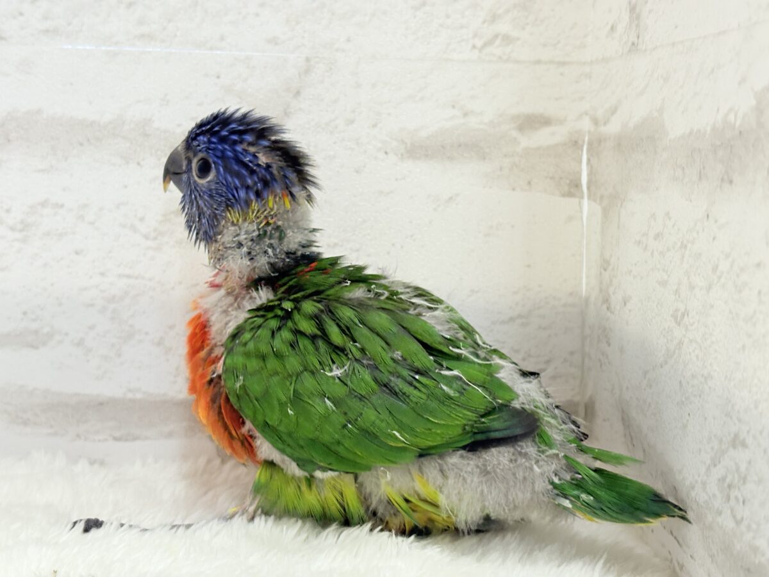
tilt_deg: -5.5
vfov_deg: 28.0
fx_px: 1155
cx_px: 384
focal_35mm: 52
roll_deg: -0.5
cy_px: 288
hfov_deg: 36.8
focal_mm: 5.96
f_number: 1.6
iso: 125
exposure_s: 1/100
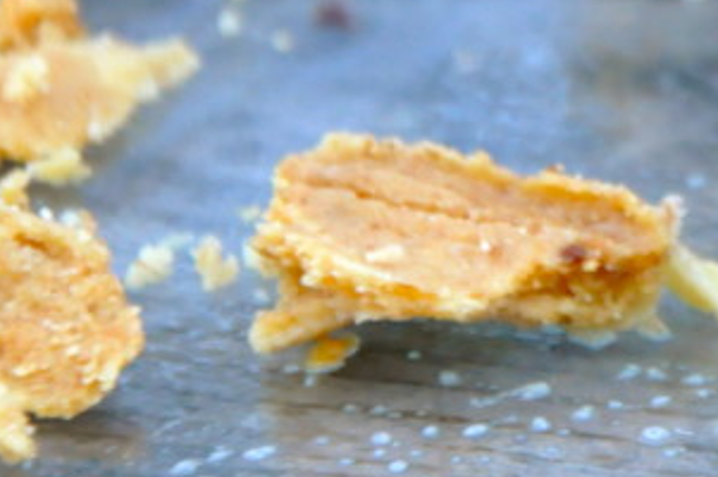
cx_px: 1100
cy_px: -174
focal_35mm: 537
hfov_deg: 3.8
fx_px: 10692
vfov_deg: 2.6
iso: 1600
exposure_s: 1/60
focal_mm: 105
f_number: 5.6
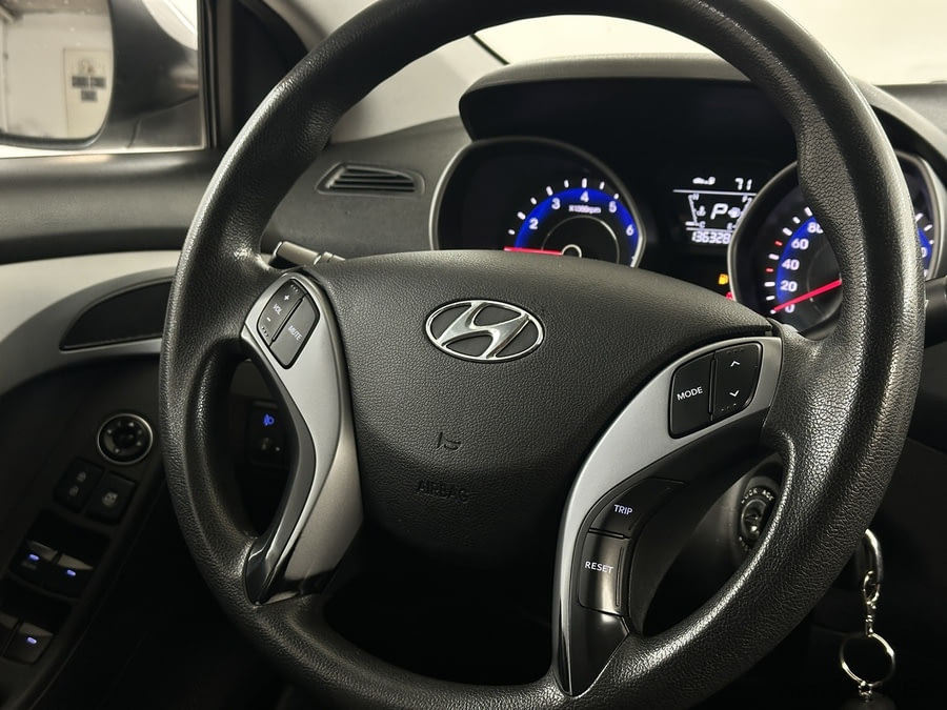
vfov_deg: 30.3
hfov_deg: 39.7
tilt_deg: -13.7
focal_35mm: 48
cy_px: 355
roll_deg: +0.7
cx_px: 474
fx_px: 1313
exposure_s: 1/50
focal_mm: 6.86
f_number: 1.78
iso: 250
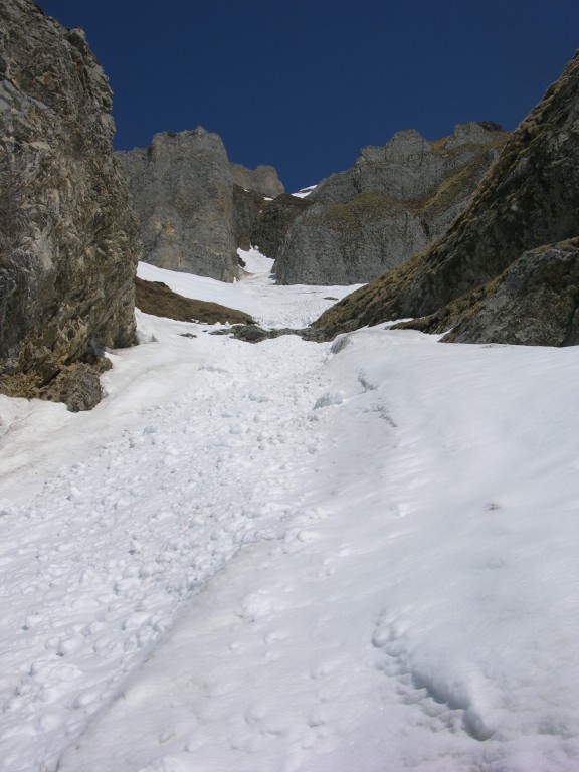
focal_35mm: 35
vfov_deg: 52.6
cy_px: 386
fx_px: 781
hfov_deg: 40.7
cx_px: 290
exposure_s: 1/466
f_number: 8
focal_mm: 8.9
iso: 50
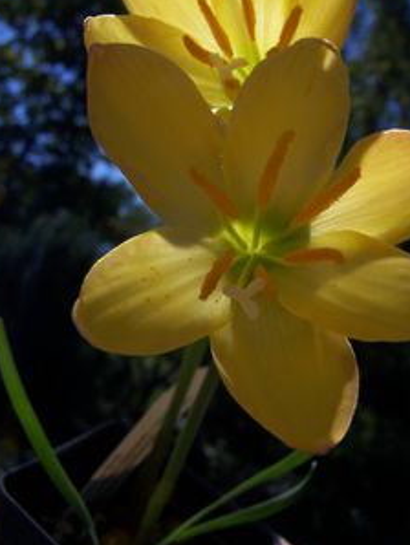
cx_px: 249
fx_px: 804
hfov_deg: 28.5
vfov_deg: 37.2
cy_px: 199
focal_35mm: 51
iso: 80
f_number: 5.6
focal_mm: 6.3
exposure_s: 1/1000
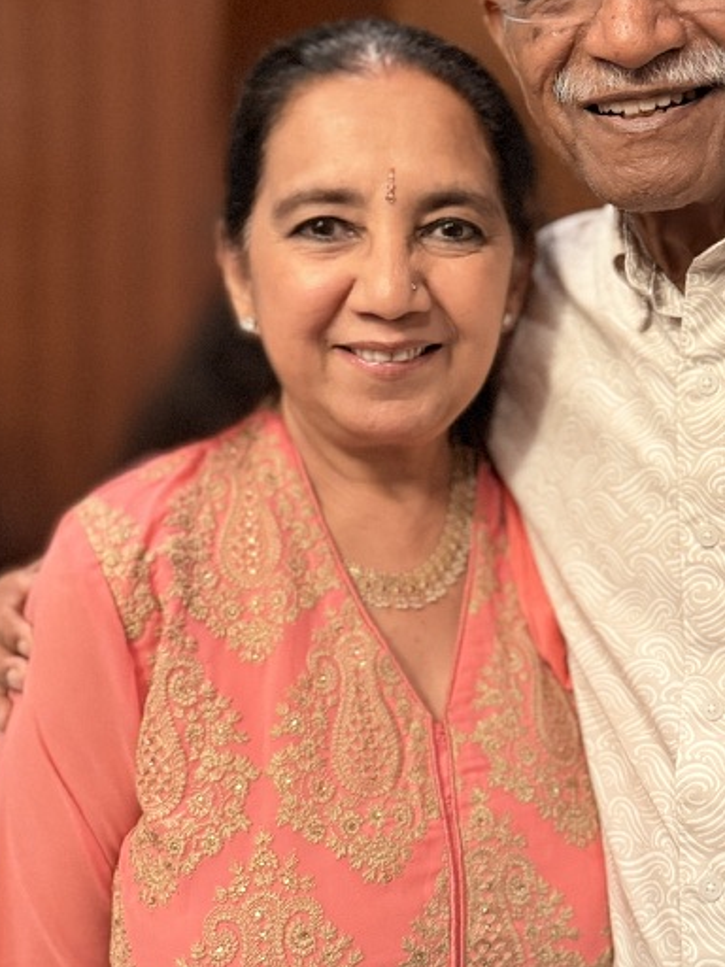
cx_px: 668
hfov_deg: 28.9
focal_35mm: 48
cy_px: 353
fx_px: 1340
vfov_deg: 39.4
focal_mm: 6.76
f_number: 1.78
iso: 1000
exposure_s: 1/40
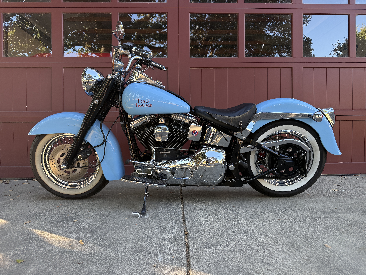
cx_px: 183
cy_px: 138
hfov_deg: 71.6
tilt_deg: +0.1
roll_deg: -0.3
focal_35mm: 24
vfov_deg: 56.8
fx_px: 254
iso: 160
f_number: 1.78
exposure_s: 1/237
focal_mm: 6.76
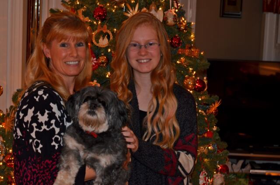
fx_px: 582
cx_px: 140
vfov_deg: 18.1
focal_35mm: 75
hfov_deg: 27.1
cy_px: 92
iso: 400
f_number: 5.6
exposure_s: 1/60
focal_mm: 50
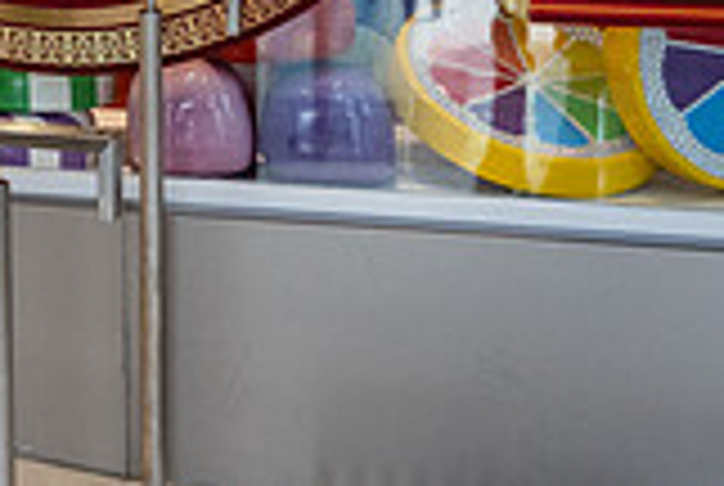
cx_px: -409
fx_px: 2498
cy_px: -380
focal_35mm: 124
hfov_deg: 15.1
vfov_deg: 10.5
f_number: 8
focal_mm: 34.5
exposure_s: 1/250
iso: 2500
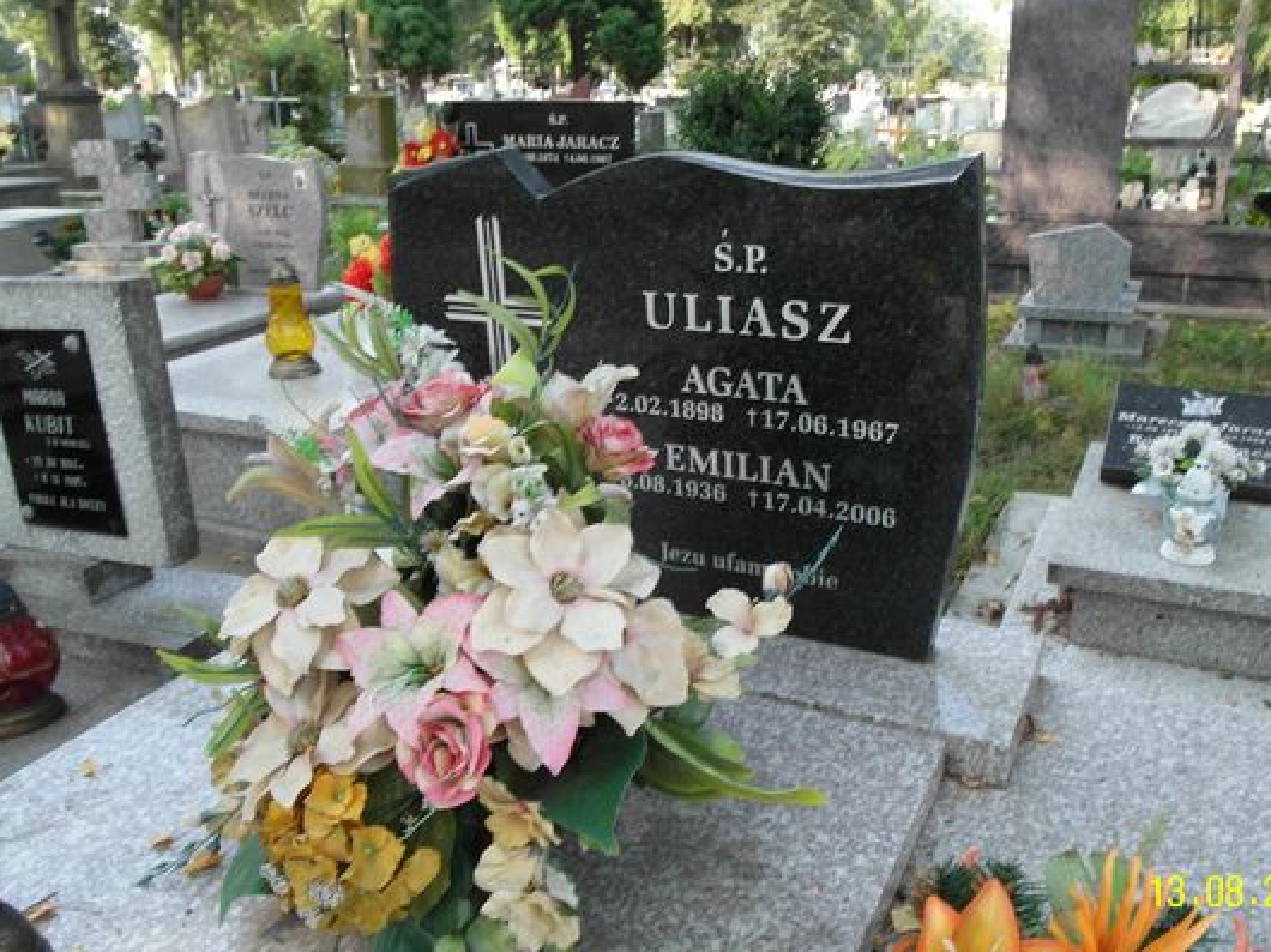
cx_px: 681
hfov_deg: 61.6
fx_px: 1064
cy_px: 436
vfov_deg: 48.1
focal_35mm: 29
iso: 80
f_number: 3.4
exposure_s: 1/90
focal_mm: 5.2
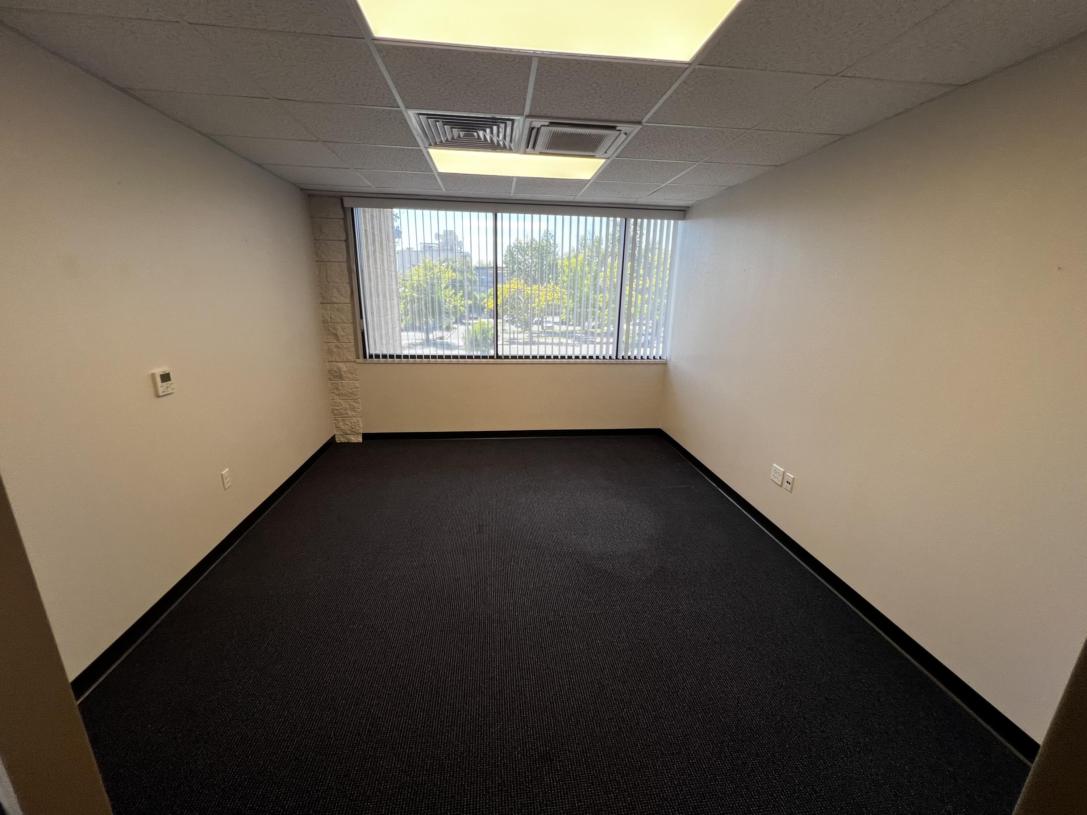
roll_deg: -1.0
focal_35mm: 13
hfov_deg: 106.2
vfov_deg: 89.9
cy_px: 408
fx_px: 408
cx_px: 544
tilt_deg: -15.8
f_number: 1.8
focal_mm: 1.57
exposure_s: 1/100
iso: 64
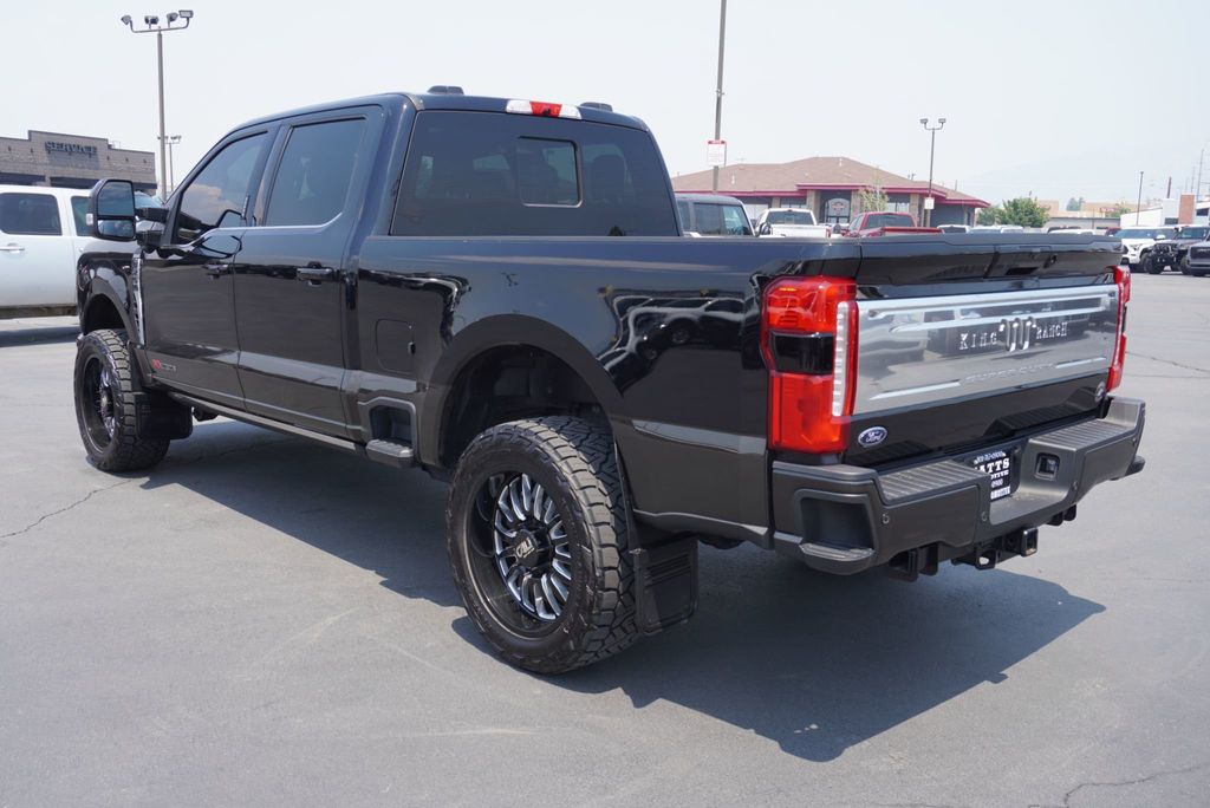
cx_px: 605
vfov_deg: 40.0
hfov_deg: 57.2
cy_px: 404
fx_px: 1110
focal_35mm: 33
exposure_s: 1/160
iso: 100
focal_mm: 22
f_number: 6.3
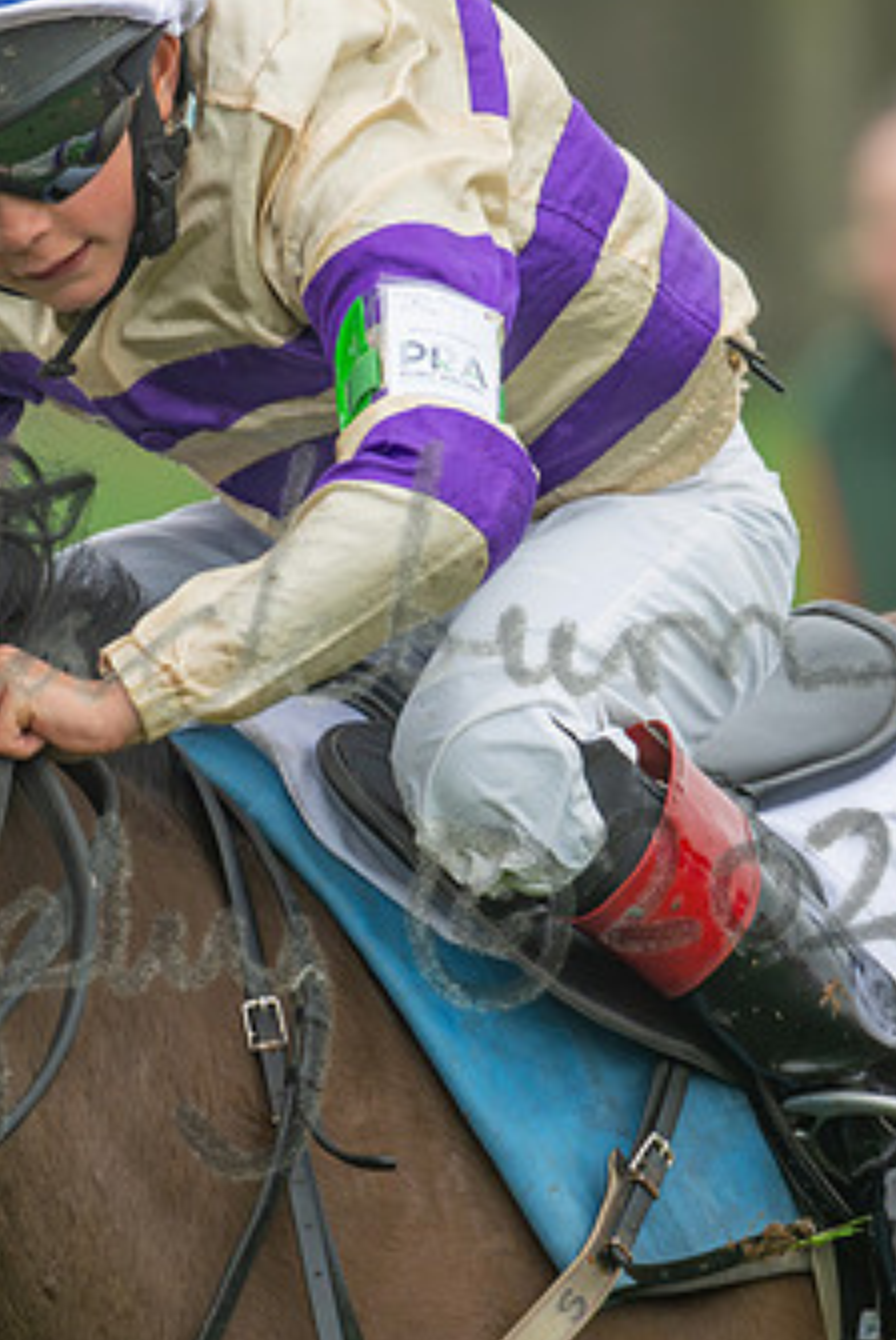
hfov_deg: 1.1
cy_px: 492
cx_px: 142
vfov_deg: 1.7
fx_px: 45040
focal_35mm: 1209
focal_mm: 400
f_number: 5
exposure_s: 1/1250
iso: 800
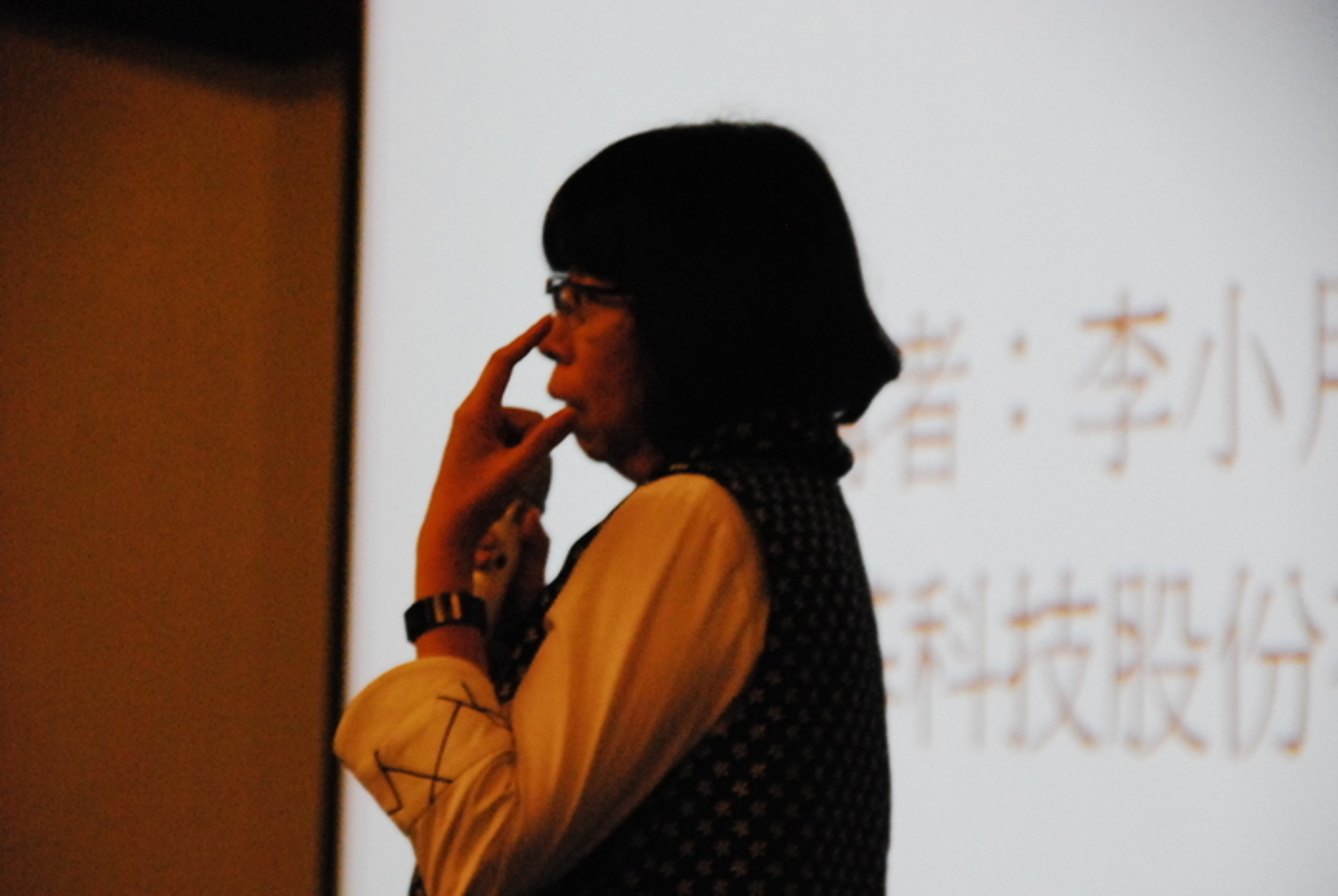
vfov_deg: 7.9
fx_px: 6476
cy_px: 448
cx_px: 669
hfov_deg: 11.8
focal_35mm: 174
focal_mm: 116
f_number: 6.3
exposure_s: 1/40
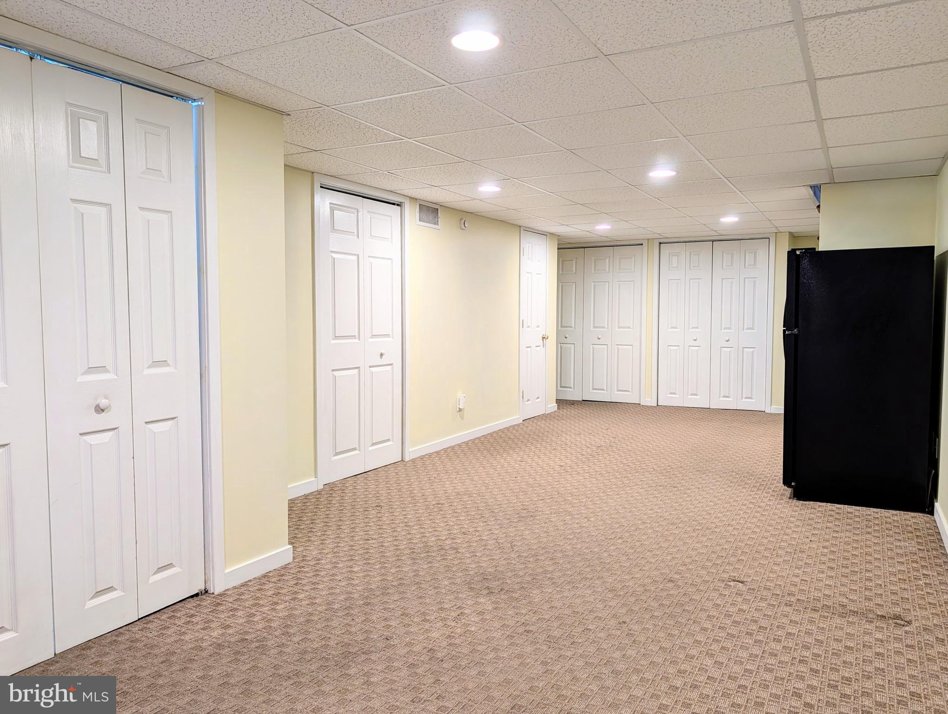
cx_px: 474
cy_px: 357
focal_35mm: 24
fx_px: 658
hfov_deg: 71.5
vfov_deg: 56.9
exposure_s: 1/30
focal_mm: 6.9
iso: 22
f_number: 1.68
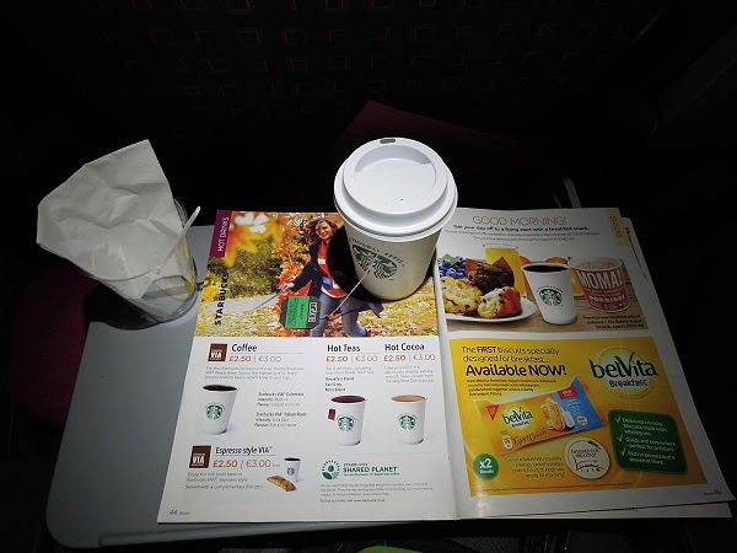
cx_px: 368
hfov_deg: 71.6
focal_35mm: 24
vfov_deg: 56.8
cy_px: 276
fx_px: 511
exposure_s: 1/30
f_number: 2.8
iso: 180
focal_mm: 4.3
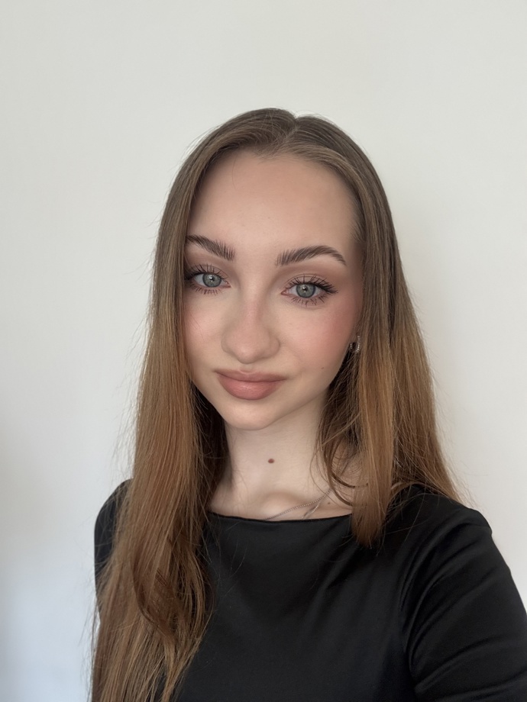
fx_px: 609
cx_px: 264
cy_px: 351
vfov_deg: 60.0
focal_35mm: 30
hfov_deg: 46.8
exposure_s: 1/60
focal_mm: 2.69
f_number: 1.9
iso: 100
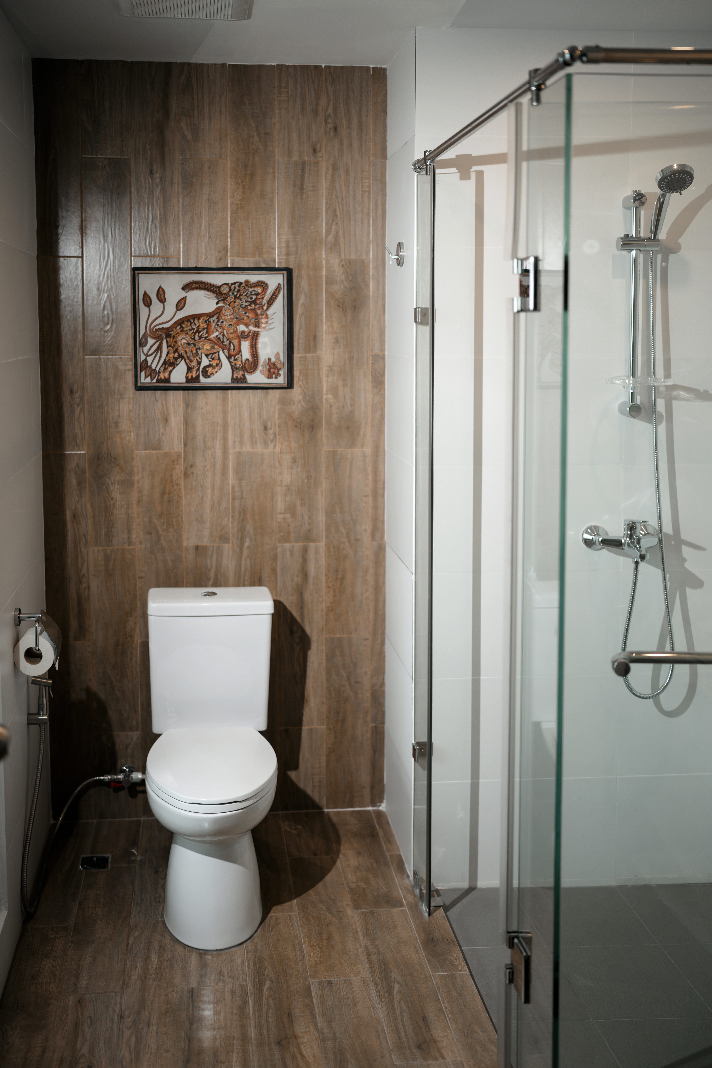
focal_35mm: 35
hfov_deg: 37.9
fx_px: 1038
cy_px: 534
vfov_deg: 54.4
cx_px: 356
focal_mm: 35
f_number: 1.4
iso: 100
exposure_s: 1/125
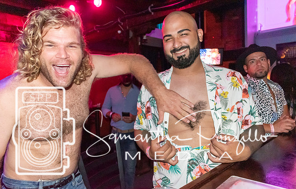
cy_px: 99
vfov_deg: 46.1
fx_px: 222
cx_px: 148
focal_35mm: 27
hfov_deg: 67.4
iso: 4500
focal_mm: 18
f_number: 3.5
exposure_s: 1/60
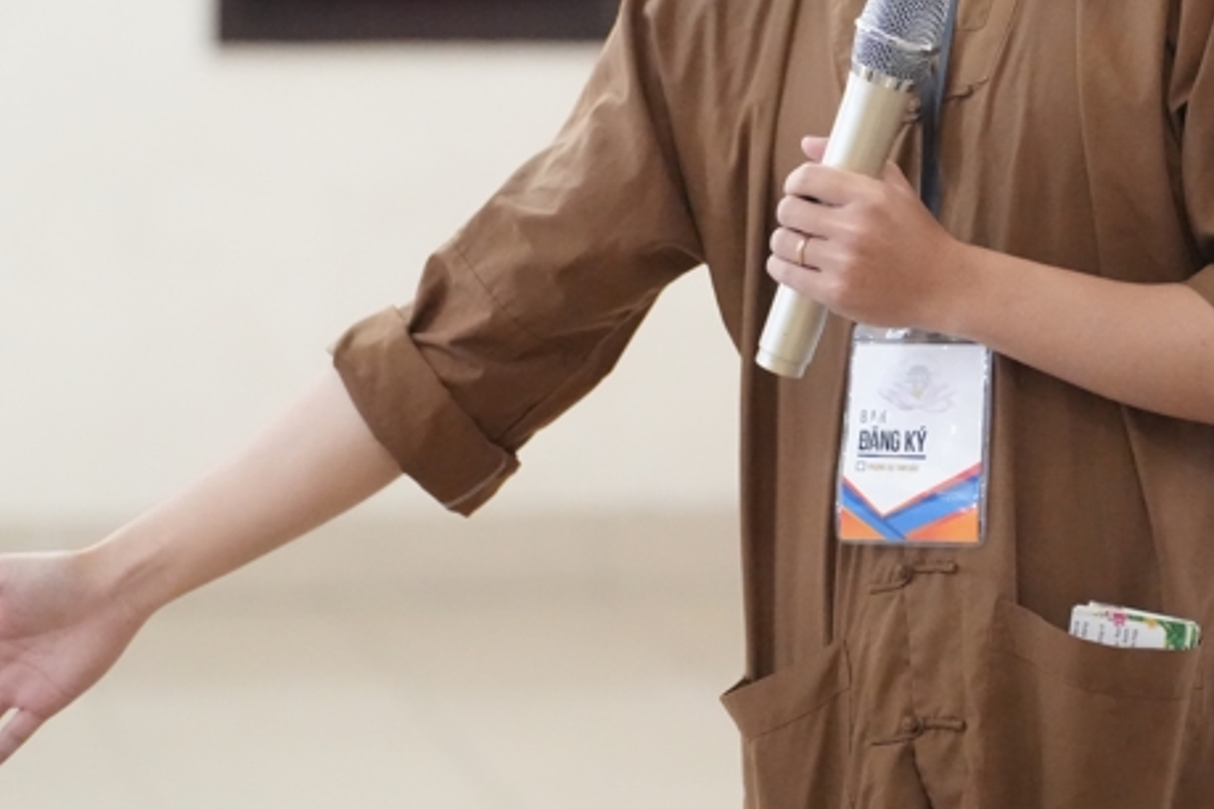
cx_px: 850
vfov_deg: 6.1
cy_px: 61
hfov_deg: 9.1
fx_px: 7587
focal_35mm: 225
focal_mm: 106
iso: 16000
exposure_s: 1/320
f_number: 2.8
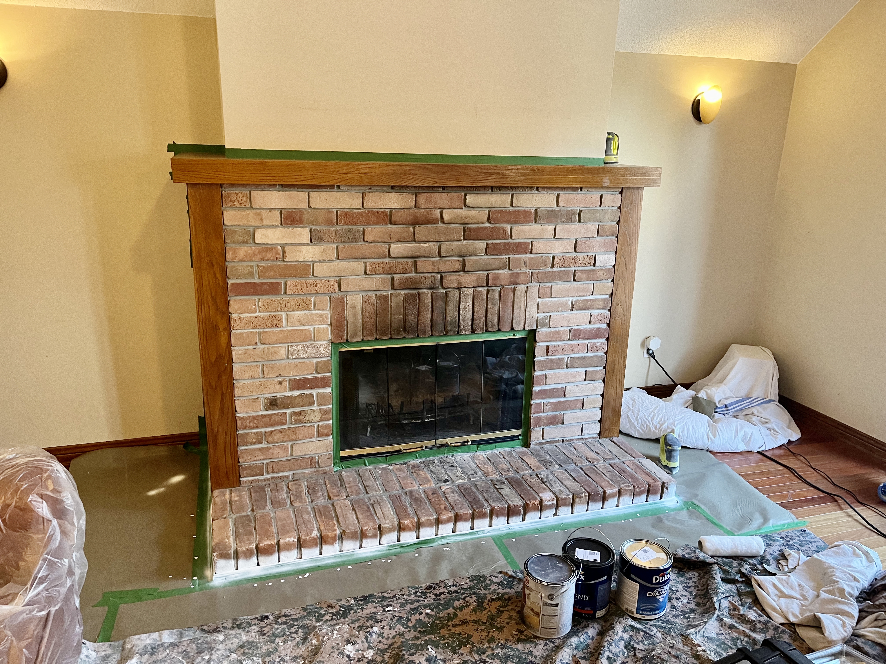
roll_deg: -1.2
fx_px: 665
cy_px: 332
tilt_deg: -15.5
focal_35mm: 26
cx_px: 443
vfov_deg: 53.1
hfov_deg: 67.3
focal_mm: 5.1
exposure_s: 1/60
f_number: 1.6
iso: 400
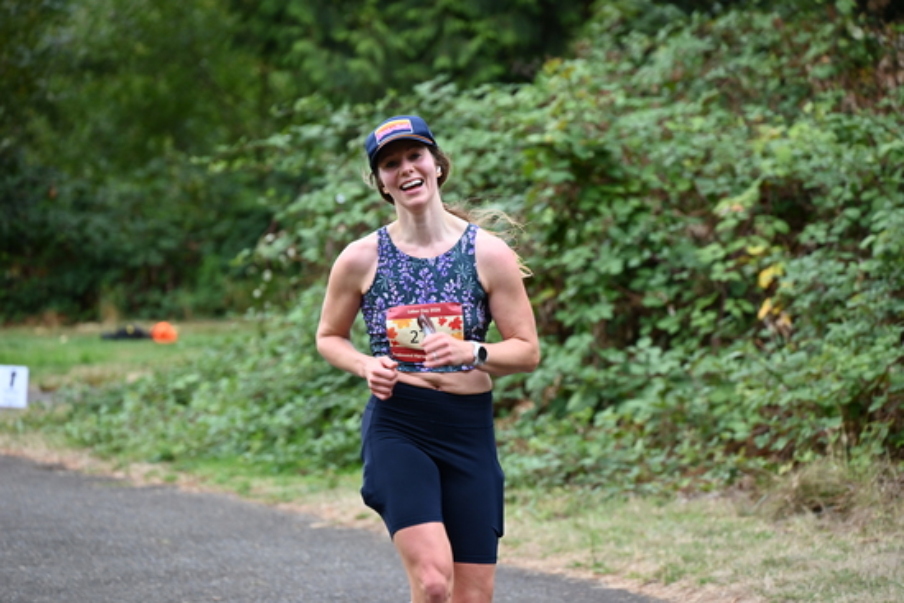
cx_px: 452
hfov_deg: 10.3
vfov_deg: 6.9
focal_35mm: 200
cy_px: 302
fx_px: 5023
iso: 720
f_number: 6.3
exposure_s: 1/250
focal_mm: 200
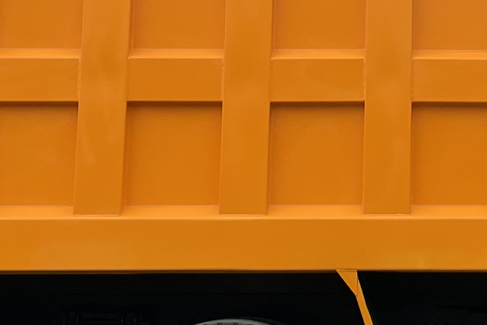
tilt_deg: +10.4
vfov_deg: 11.2
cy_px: -47
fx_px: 1623
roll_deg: -1.3
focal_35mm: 120
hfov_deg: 16.6
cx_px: 529
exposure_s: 1/121
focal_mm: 4.2
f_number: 1.6
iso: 80
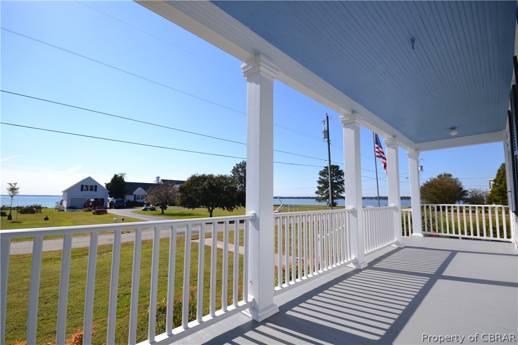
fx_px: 216
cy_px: 172
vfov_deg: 77.3
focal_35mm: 15
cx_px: 259
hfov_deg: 100.4
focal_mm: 10
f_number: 8
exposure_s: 1/250
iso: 100
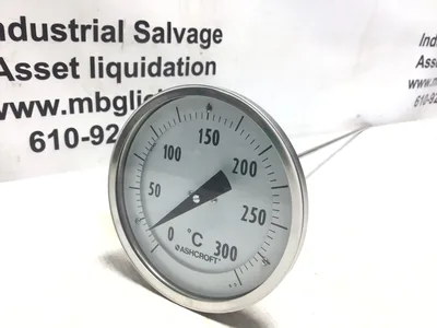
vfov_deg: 45.4
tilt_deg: -20.4
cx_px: 218
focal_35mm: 31
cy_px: 164
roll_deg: -3.9
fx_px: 391
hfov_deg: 58.4
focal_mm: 3.3
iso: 25
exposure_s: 1/60
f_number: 2.4
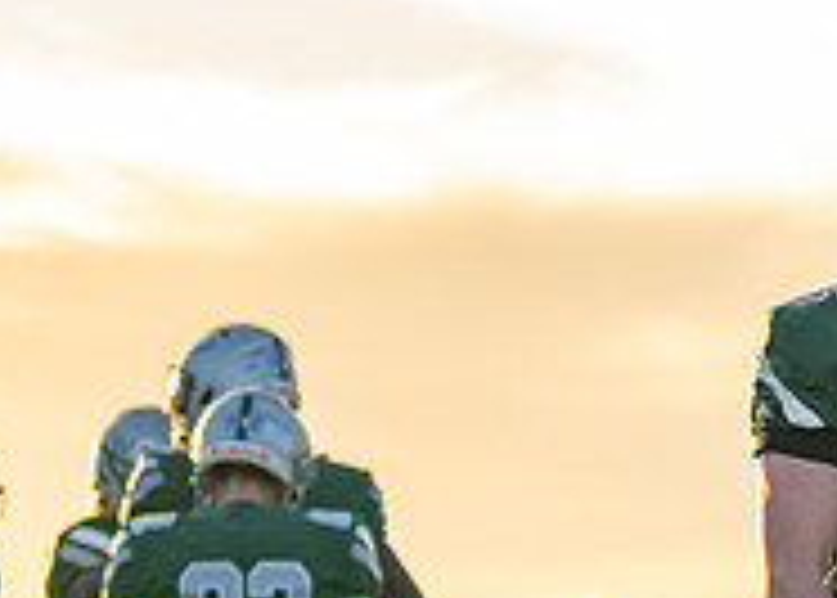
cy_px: 781
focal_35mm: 262
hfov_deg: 7.6
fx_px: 6230
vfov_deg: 5.5
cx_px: 1254
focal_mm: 70
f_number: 2.8
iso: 200
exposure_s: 1/640
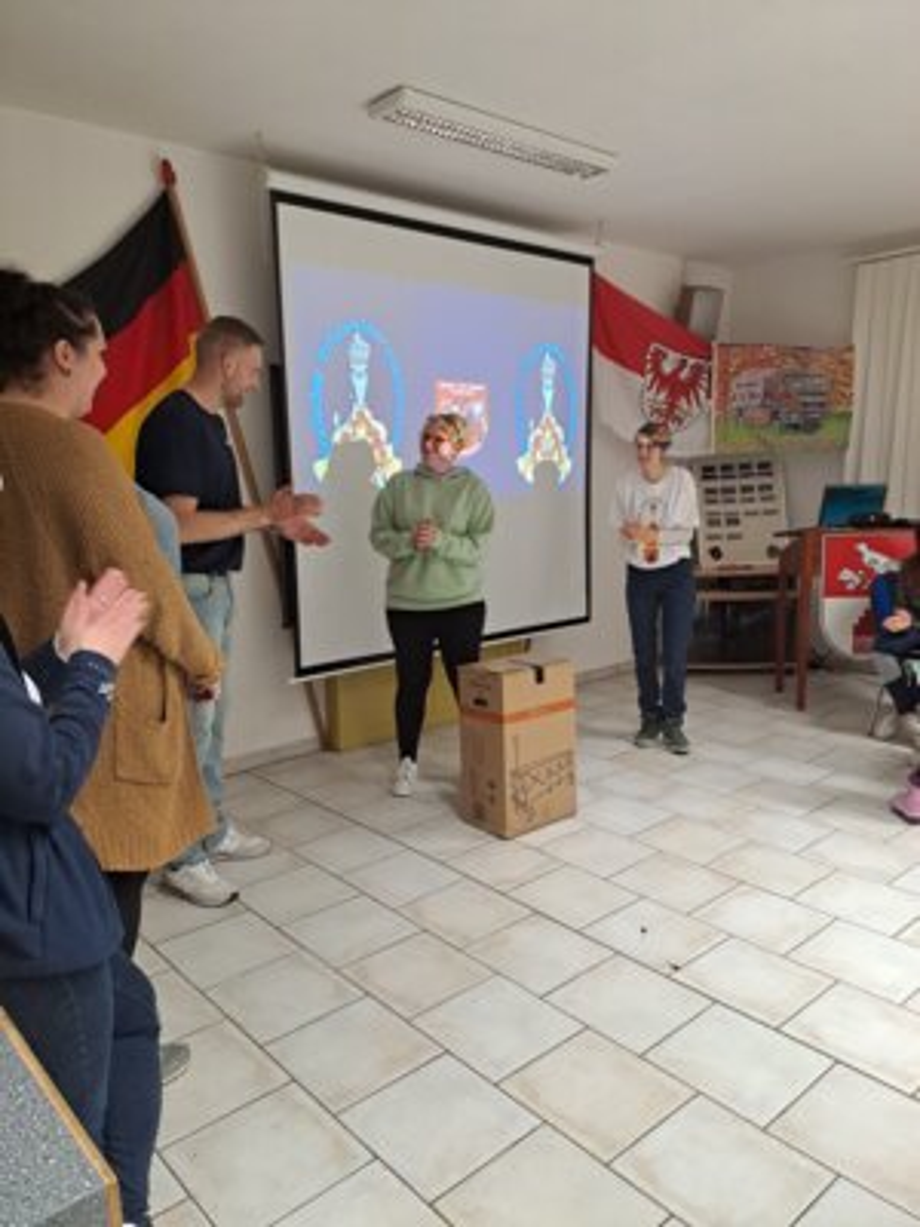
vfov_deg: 69.4
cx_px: 460
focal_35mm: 25
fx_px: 886
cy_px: 614
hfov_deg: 54.9
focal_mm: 4.65
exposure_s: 1/50
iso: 250
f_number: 1.8
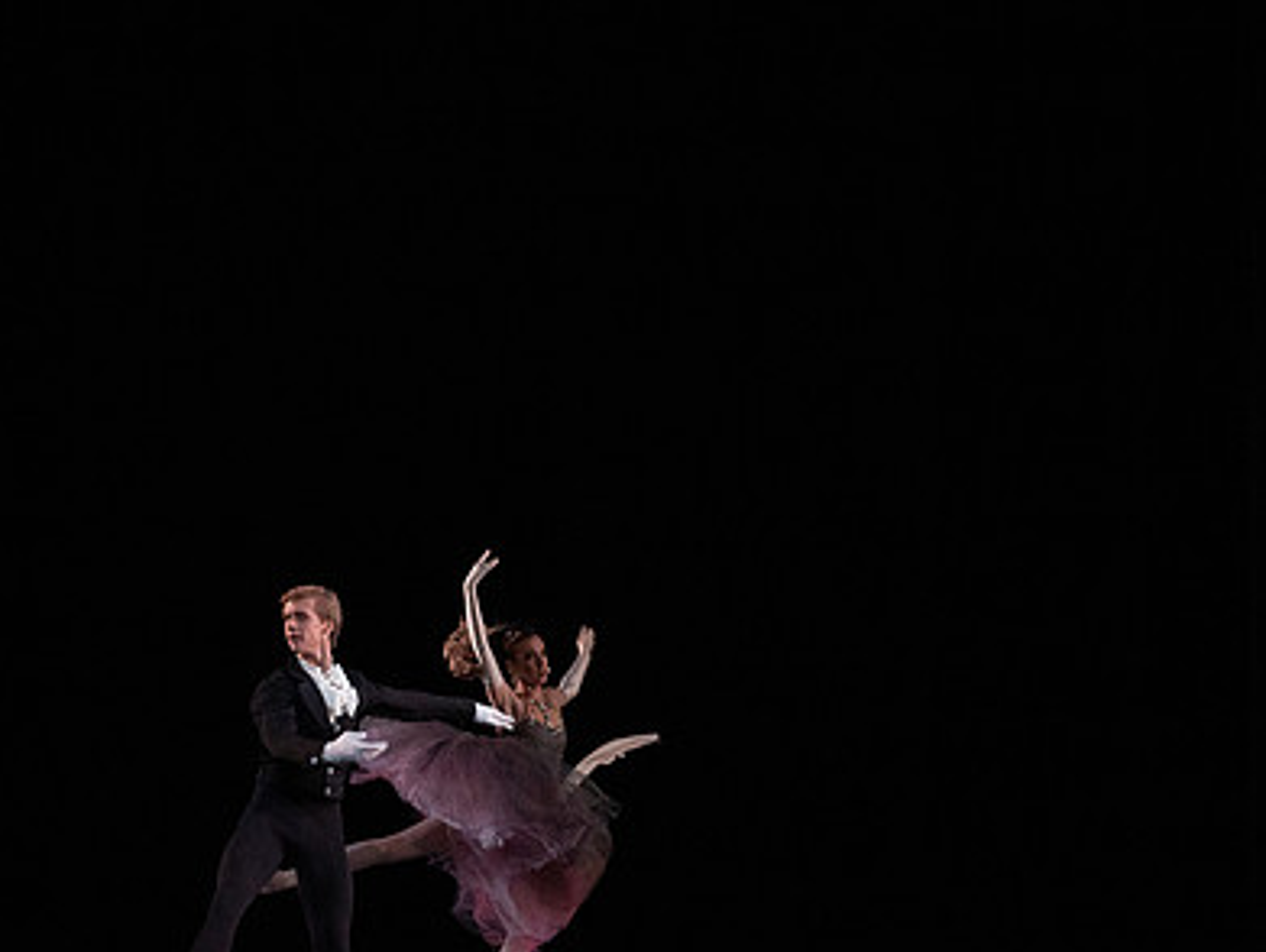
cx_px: 408
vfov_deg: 8.2
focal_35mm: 181
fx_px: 6626
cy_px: 572
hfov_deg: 10.9
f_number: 5.6
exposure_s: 1/400
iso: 16000
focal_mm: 127
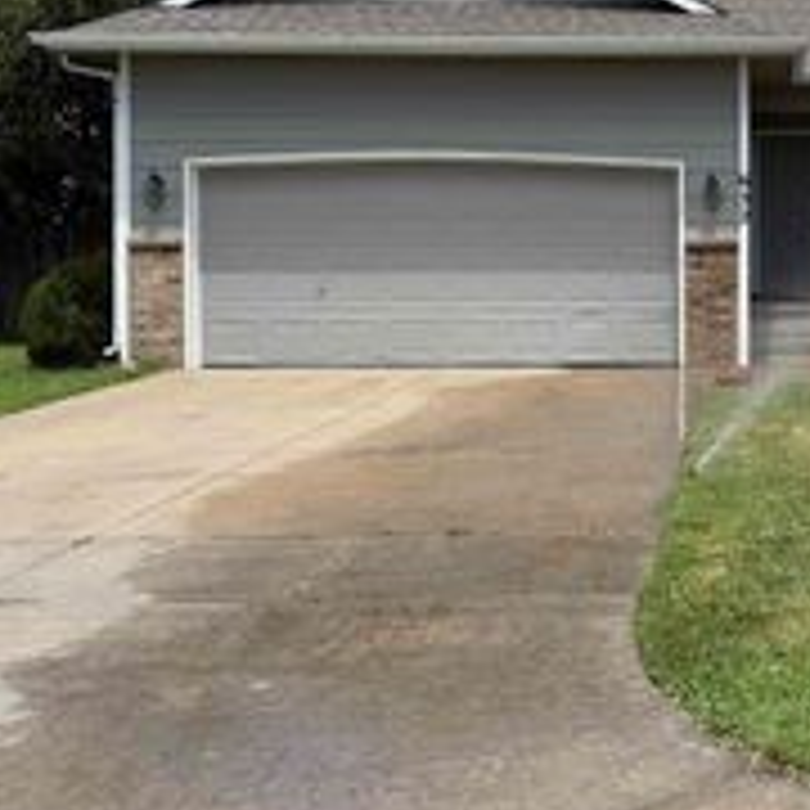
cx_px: 760
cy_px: 263
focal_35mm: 59
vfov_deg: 28.9
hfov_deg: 27.8
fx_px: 1562
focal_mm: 6.76
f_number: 1.78
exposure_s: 1/5319
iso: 80
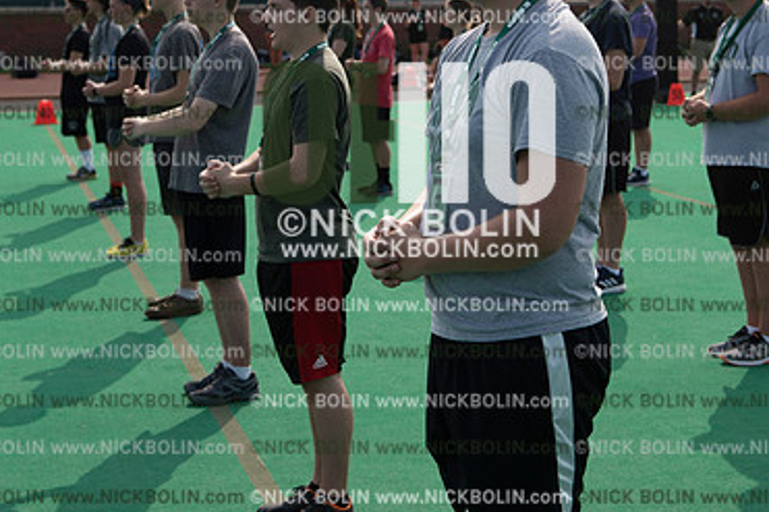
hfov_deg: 23.7
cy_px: 161
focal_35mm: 86
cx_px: 408
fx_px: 1836
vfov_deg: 15.8
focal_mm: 55
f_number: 5.6
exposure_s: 1/640
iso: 125
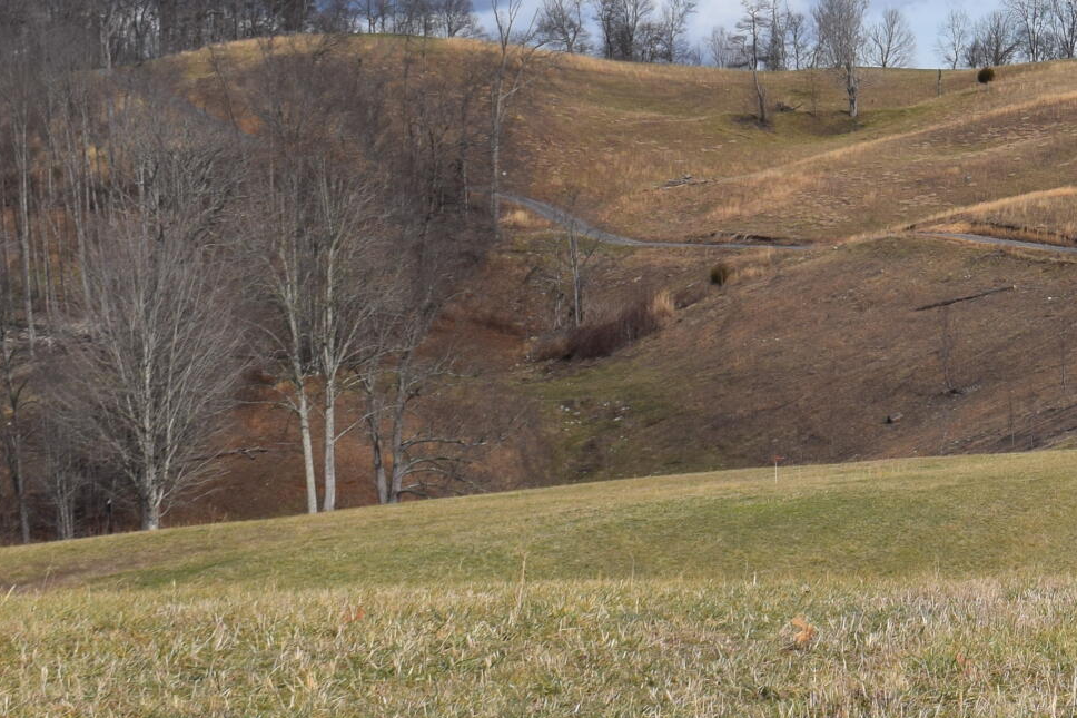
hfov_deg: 15.2
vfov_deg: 10.9
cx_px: 1590
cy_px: 321
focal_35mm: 126
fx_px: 3755
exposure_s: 1/400
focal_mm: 27
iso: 200
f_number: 10
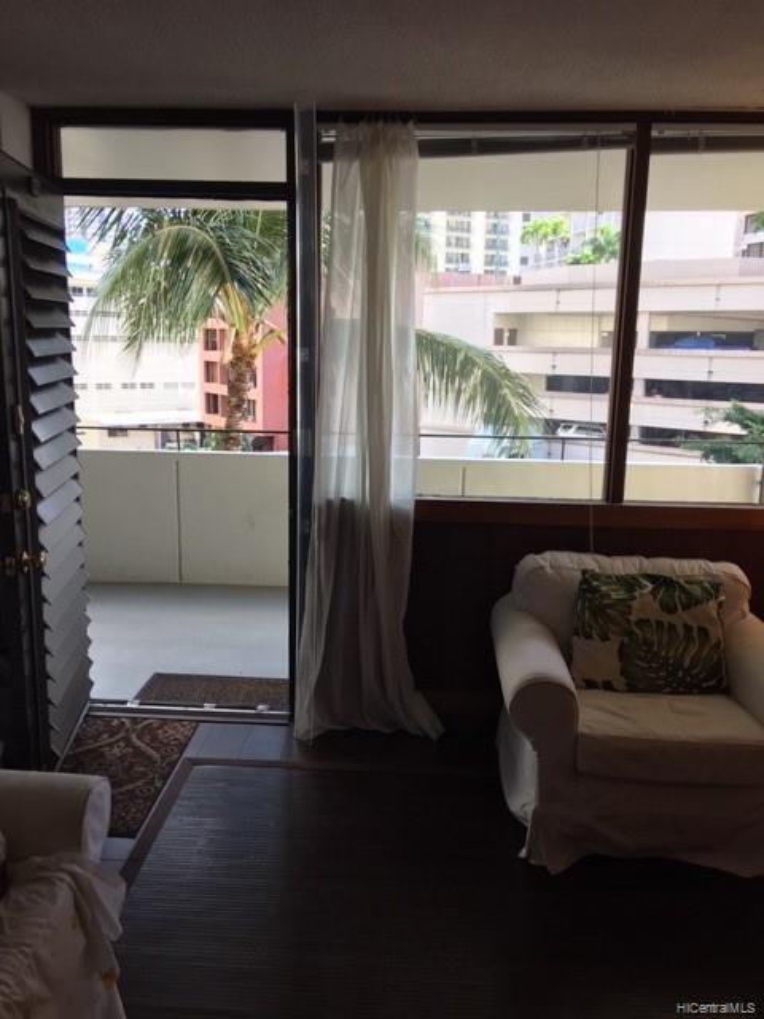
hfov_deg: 48.2
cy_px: 510
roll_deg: -2.1
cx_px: 382
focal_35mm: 29
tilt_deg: -10.6
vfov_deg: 61.7
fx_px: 853
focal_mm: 4.15
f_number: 2.2
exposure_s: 1/120
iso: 32
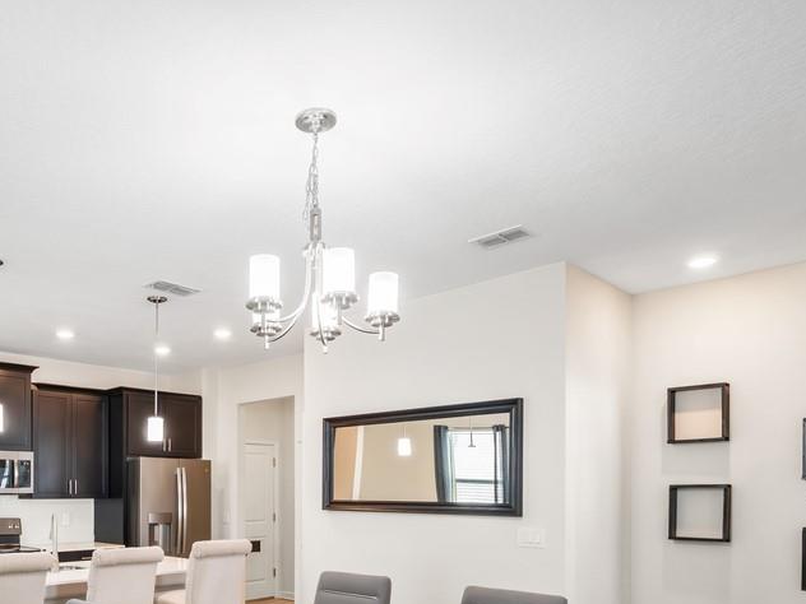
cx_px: 250
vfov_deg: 48.0
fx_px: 629
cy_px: 498
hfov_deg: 63.2
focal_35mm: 27
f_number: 5.6
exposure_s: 1/60
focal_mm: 8
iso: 800
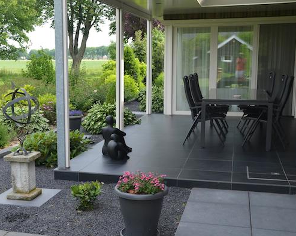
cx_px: 113
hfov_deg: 36.5
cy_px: 116
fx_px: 447
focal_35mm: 51
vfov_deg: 29.7
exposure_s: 1/80
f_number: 8
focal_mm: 28
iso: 100
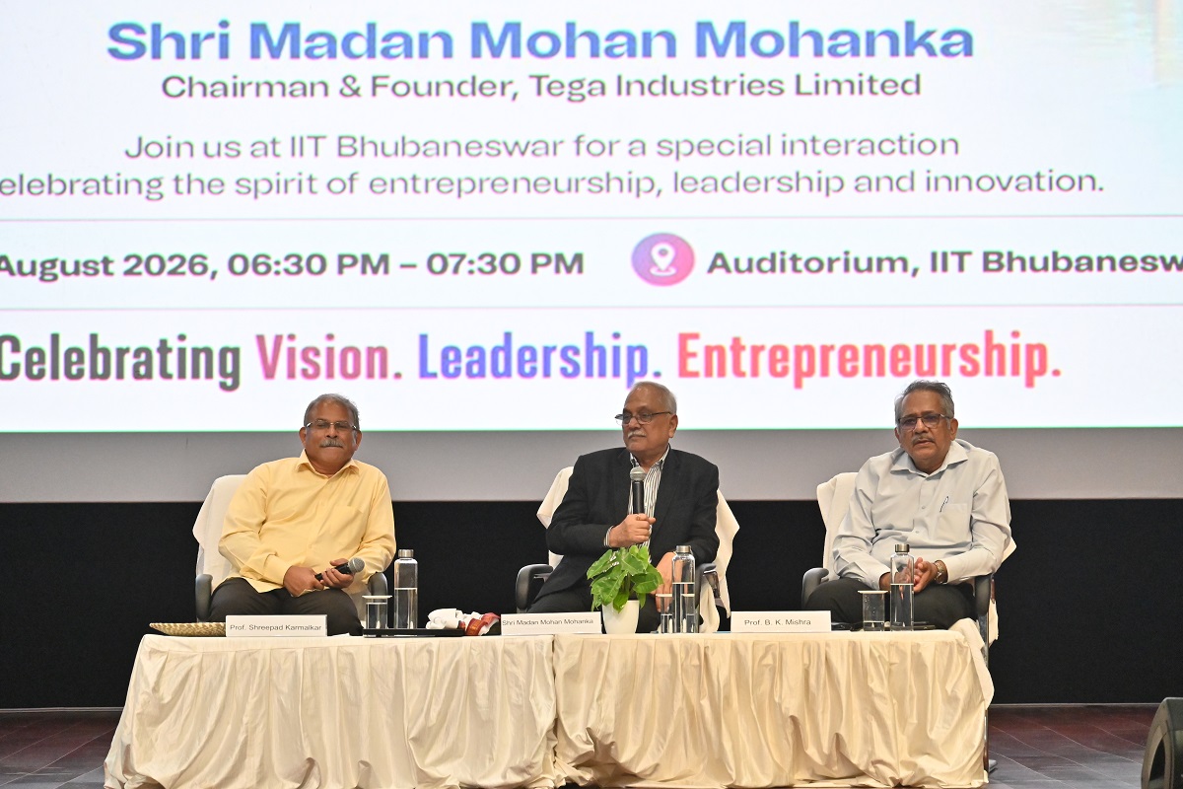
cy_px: 394
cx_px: 592
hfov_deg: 12.5
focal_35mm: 165
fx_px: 5422
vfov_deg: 8.3
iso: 3200
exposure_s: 1/100
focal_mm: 110
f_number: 5
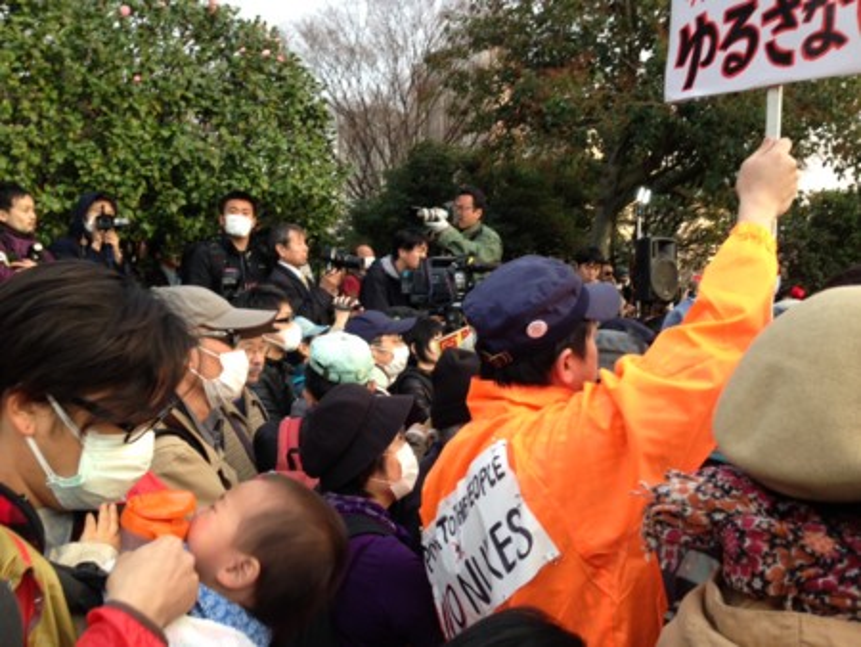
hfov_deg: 55.3
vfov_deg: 43.0
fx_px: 821
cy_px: 324
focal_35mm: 33
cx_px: 430
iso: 50
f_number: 2.4
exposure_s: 1/30
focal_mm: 4.13
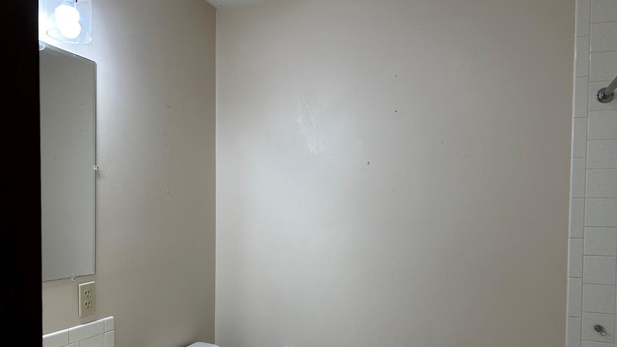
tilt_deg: -2.9
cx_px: 306
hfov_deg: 66.1
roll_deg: +0.3
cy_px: 230
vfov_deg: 39.7
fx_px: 475
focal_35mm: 29
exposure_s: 1/120
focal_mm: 5.7
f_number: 1.5
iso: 50
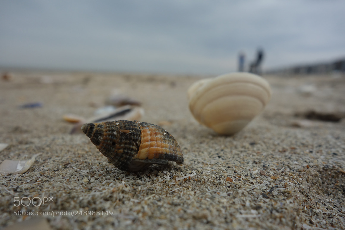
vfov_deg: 46.4
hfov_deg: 65.5
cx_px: 172
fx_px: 268
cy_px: 115
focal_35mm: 28
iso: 125
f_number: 5.6
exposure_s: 1/400
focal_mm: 10.4
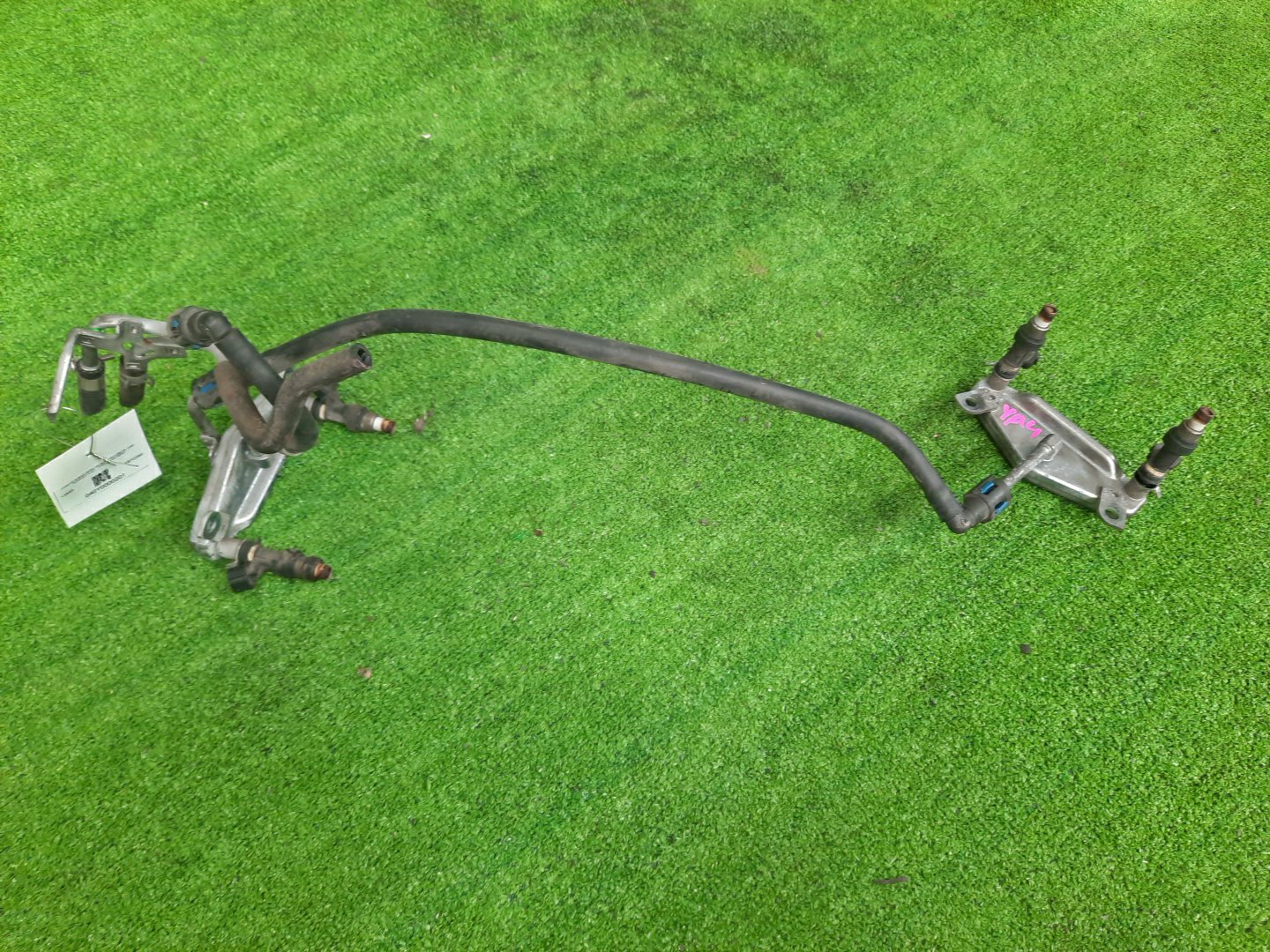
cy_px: 476
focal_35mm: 25
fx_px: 917
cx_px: 635
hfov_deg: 69.4
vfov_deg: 54.9
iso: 158
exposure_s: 1/50
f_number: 2
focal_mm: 4.6
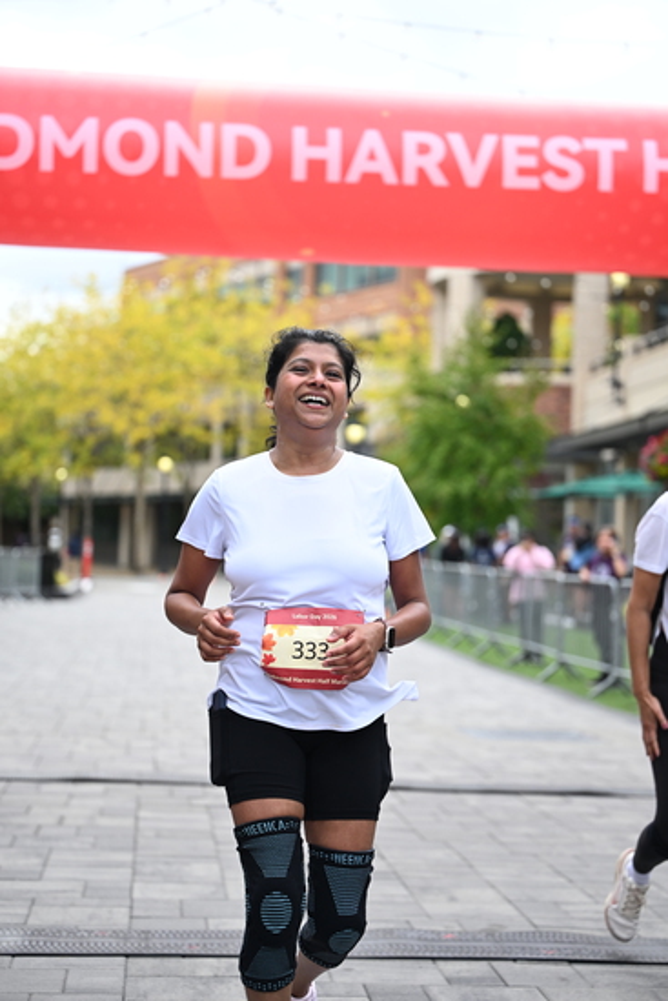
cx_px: 334
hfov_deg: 19.5
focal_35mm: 70
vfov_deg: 28.8
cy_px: 500
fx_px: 1947
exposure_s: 1/2500
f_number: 2.8
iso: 640
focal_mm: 70
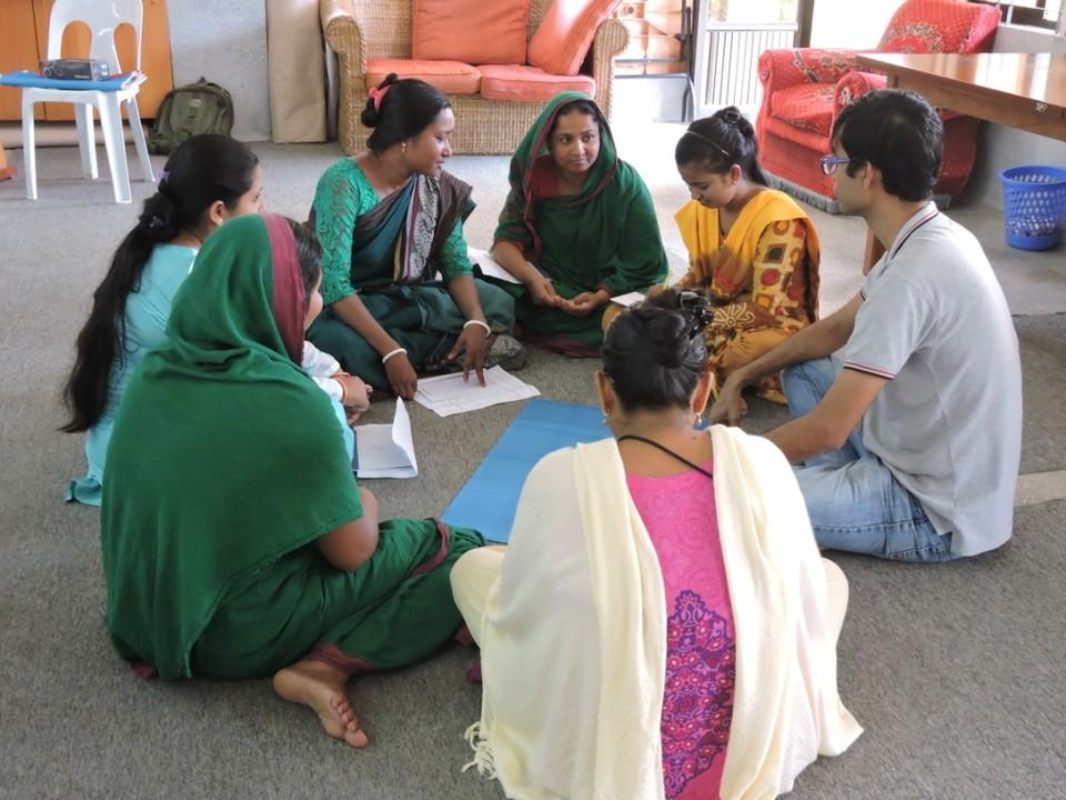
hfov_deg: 46.8
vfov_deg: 36.0
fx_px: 1232
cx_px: 533
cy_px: 400
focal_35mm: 40
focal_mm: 7.2
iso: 800
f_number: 3.8
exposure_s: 1/15
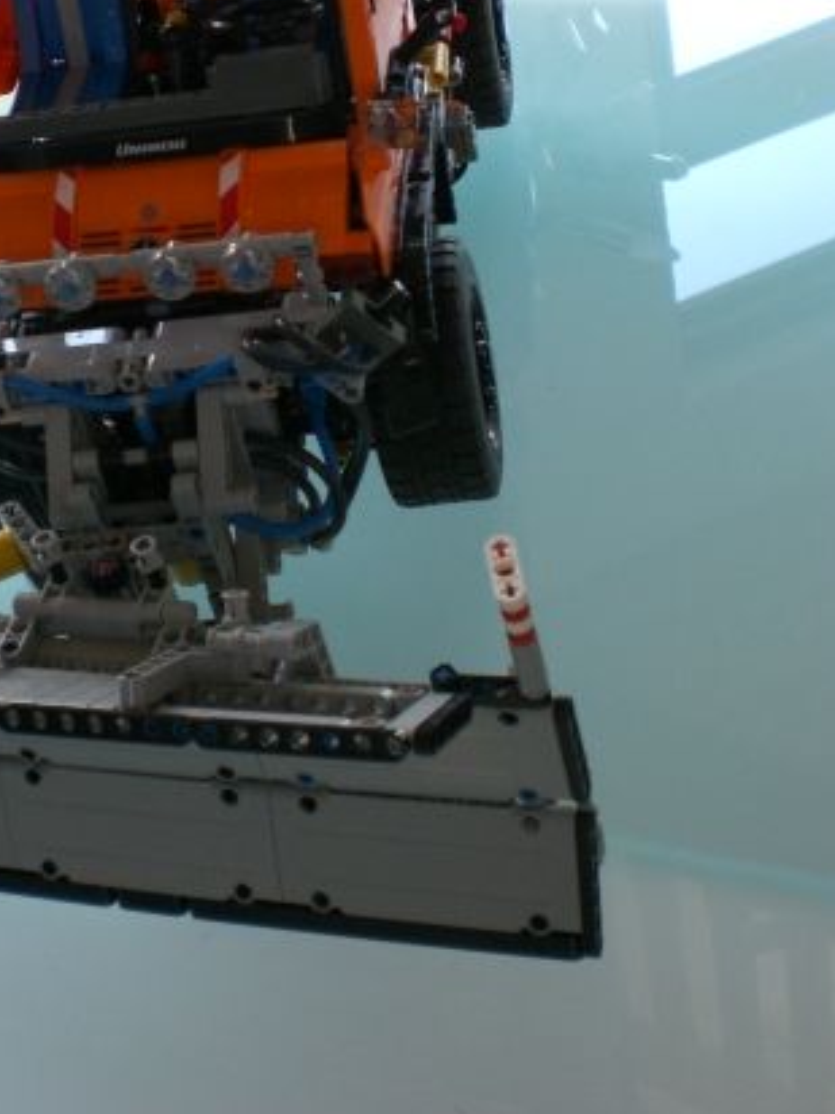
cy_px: 257
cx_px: 216
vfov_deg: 32.0
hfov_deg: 24.6
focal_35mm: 59
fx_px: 1898
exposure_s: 1/60
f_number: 3.1
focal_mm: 6.3
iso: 100
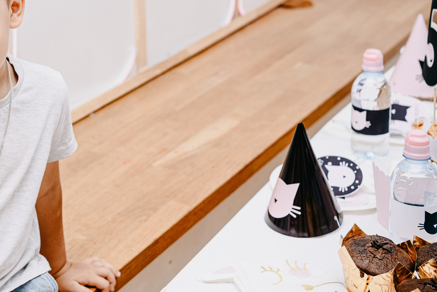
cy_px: 14
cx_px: 18
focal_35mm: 83
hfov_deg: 23.6
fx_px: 1008
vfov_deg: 16.2
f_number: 3.5
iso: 160
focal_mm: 40
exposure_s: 1/160
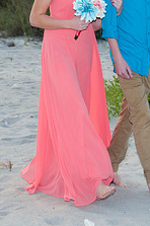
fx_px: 1423
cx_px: 117
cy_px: 46
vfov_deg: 9.1
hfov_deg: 6.0
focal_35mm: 227
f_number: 5.6
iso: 100
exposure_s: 1/250
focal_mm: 75
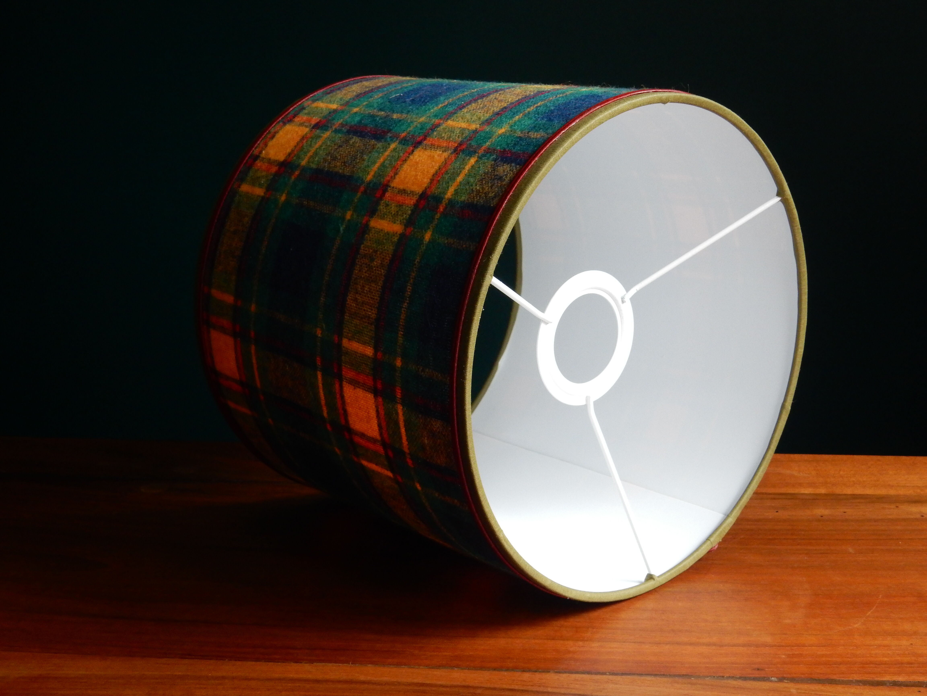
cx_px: 464
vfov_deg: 28.6
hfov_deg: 37.5
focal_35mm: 51
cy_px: 348
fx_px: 1366
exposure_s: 1/13
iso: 400
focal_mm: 9
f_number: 4.5
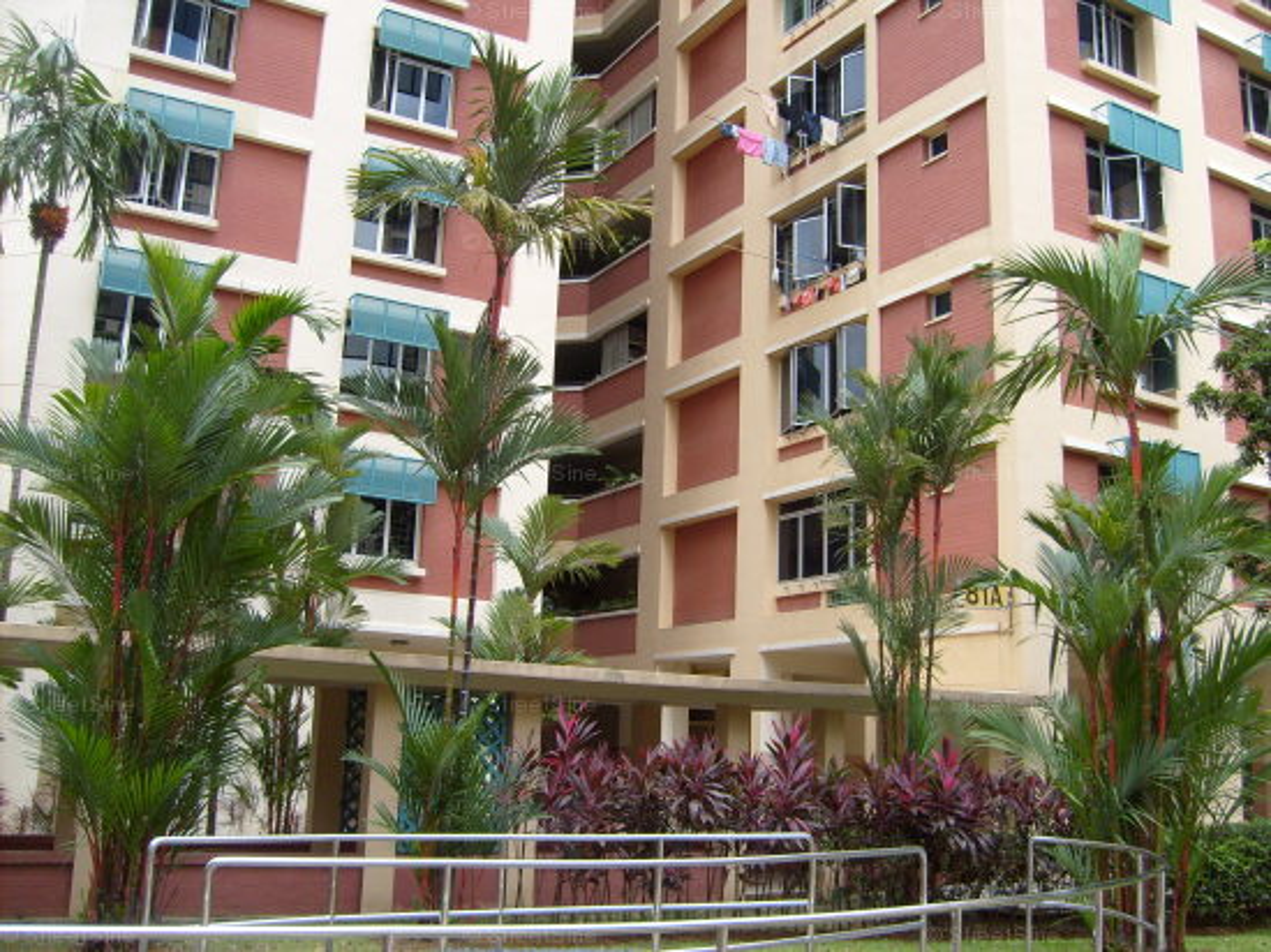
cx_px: 636
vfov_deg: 40.7
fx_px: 1285
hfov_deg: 52.6
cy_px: 476
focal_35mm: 35
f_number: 2.8
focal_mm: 5.8
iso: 80
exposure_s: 1/250
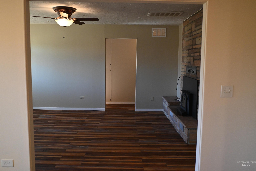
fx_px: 213
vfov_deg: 43.6
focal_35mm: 30
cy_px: 86
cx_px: 128
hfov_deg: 61.9
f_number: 2.8
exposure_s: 1/160
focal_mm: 20
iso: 2000
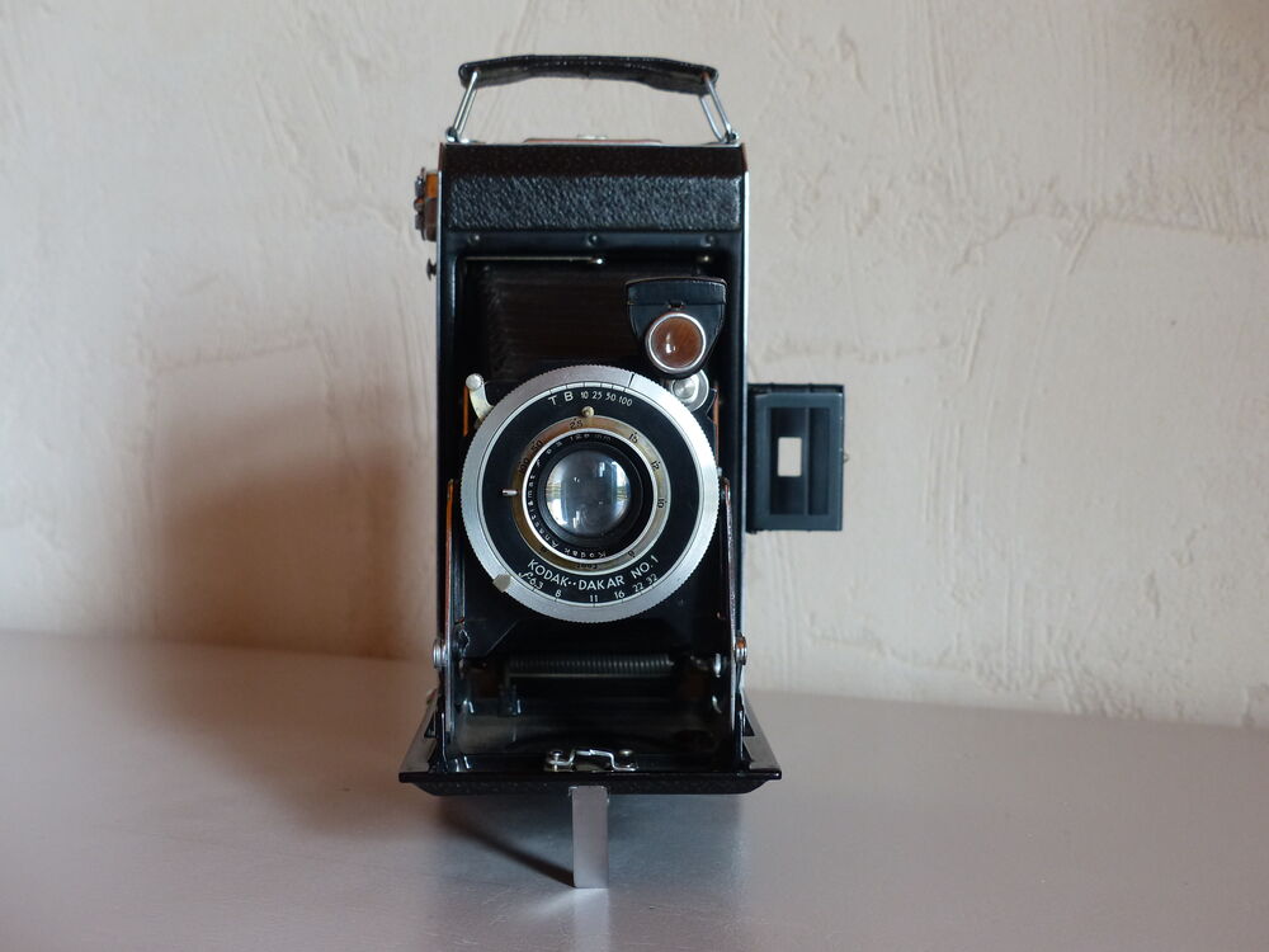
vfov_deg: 28.6
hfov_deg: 37.5
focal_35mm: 51
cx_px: 634
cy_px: 476
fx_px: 1870
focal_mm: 8.7
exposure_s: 1/60
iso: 200
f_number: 2.8
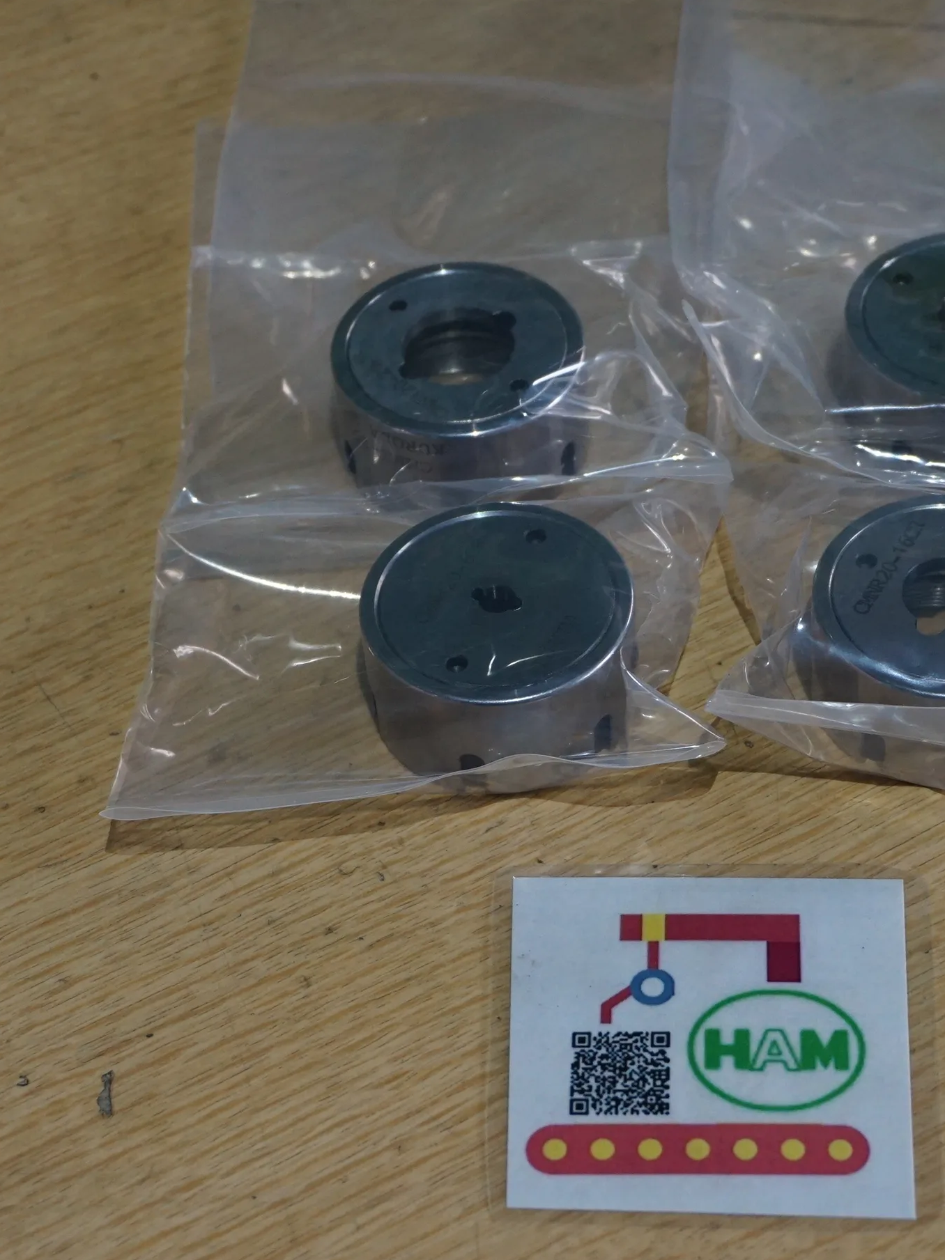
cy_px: 632
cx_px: 643
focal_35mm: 81
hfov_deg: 18.2
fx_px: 2939
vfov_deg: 24.2
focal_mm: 37
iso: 1250
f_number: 6.3
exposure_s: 1/60
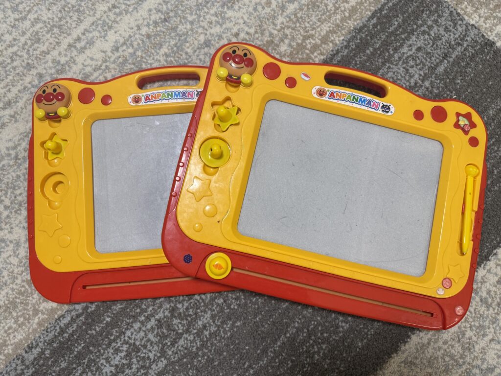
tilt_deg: -82.9
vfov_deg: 56.8
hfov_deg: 71.6
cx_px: 250
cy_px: 188
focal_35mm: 24
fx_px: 347
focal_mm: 6.76
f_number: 1.78
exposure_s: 1/100
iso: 160
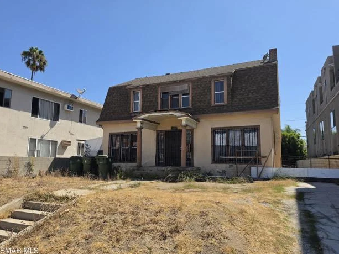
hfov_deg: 71.6
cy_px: 130
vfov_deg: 56.8
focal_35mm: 24
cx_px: 171
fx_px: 235
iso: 64
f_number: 1.4
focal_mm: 6.5
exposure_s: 1/5955
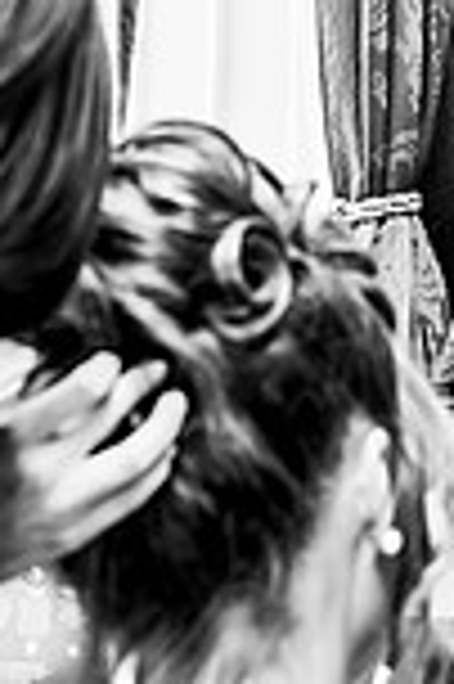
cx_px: 661
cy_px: 4
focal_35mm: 178
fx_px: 3375
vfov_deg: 11.4
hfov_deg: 7.6
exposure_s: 1/60
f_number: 5.6
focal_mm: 60
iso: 320
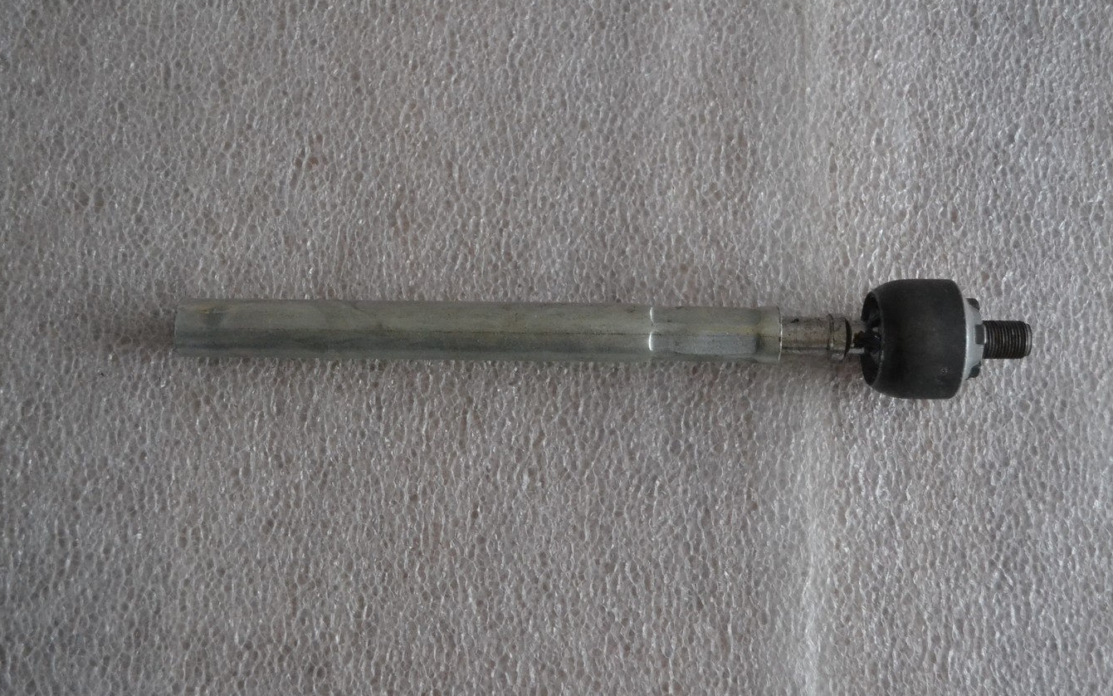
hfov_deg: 49.3
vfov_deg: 32.0
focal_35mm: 40
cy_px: 341
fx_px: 1213
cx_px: 554
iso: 3200
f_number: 4.2
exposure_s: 1/60
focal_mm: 26
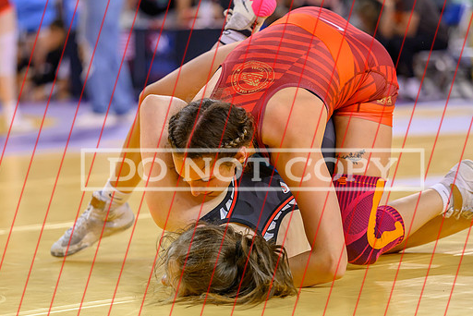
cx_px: 213
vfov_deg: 8.2
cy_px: 218
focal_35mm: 167
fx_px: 2195
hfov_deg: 12.3
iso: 1800
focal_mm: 115
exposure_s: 1/800
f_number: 2.8
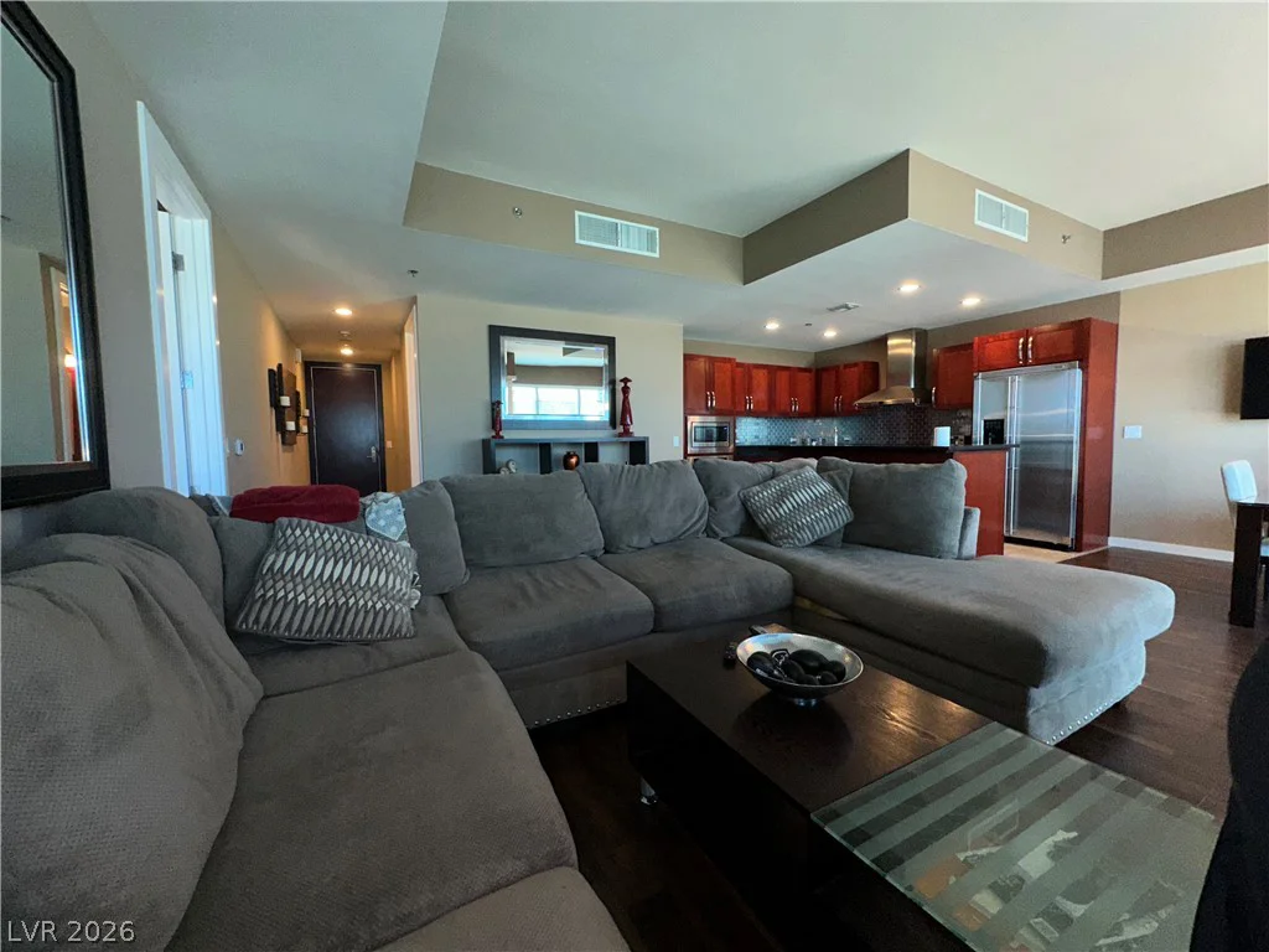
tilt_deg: -3.6
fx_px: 513
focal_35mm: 14
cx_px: 634
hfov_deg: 102.1
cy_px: 476
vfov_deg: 85.7
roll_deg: +0.6
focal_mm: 2.22
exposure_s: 1/76
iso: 80
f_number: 2.2
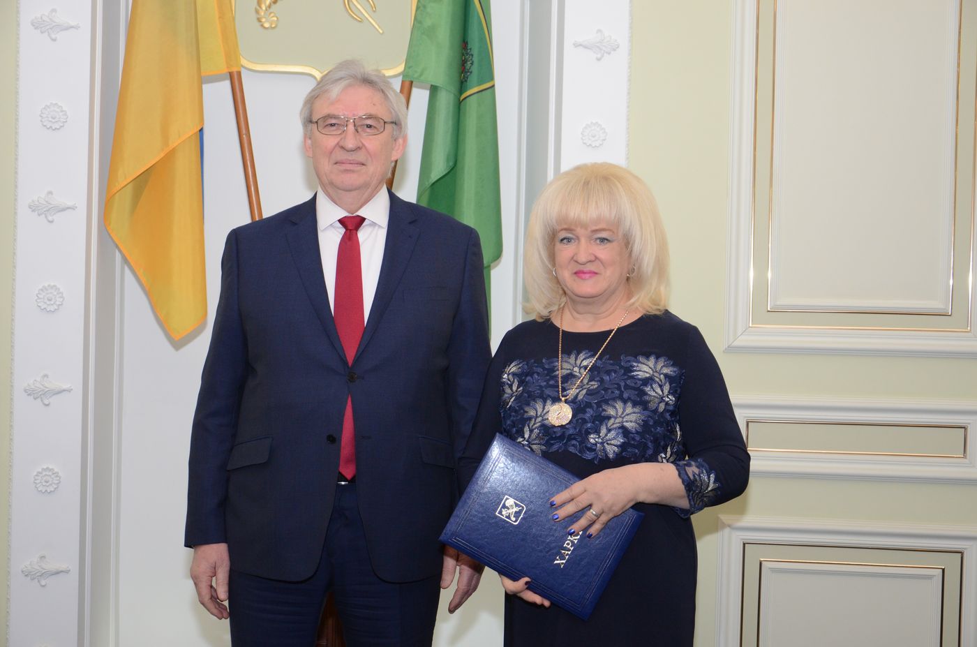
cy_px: 324
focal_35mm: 60
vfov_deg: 22.5
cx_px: 488
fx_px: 1625
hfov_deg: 33.5
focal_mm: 40
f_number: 4.5
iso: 1000
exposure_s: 1/200
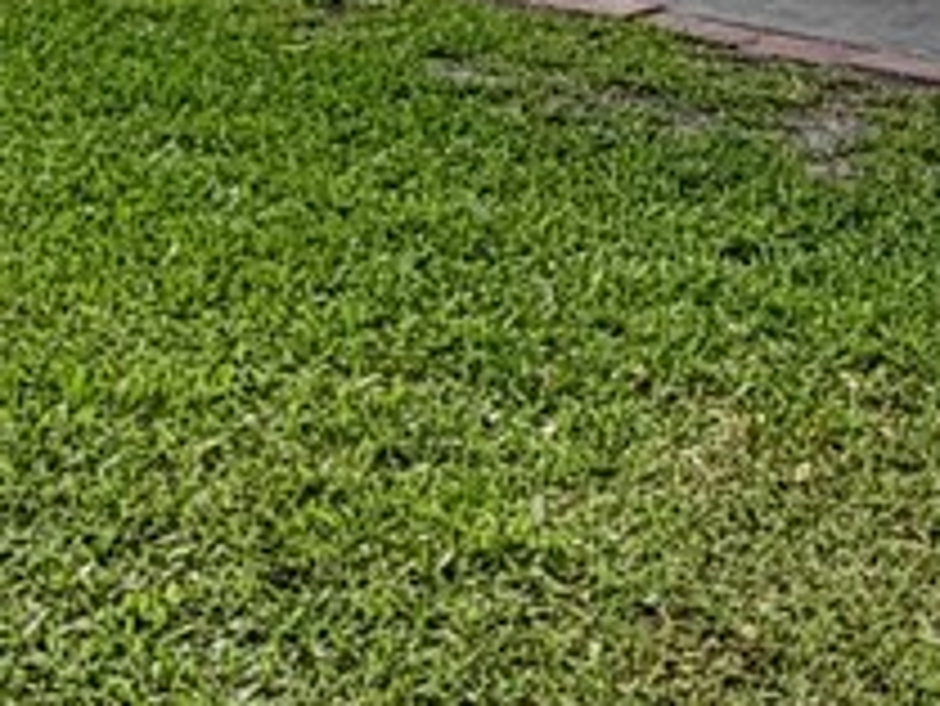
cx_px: 1061
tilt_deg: -7.1
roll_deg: +0.4
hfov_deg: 17.7
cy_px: -292
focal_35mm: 107
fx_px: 2907
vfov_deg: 13.2
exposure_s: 1/247
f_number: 2.2
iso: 40
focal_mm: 2.22
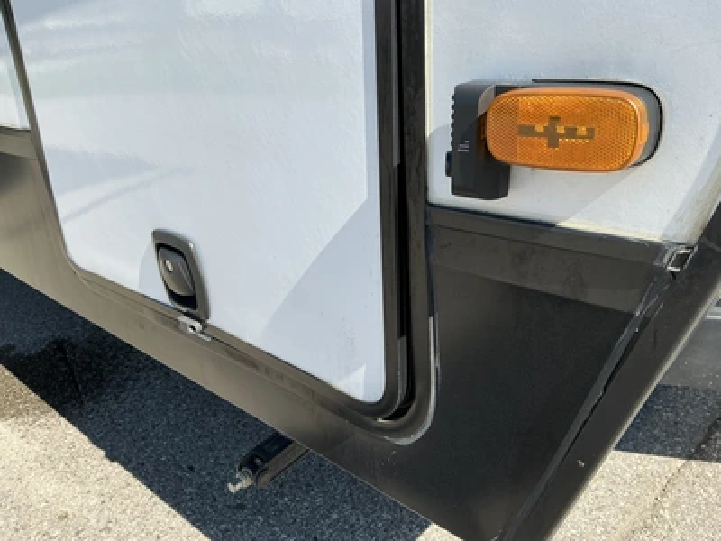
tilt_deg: -23.1
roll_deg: +2.0
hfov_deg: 63.4
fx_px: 583
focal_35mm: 28
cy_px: 270
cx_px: 360
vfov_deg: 49.7
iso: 25
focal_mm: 3
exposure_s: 1/962
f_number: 1.8
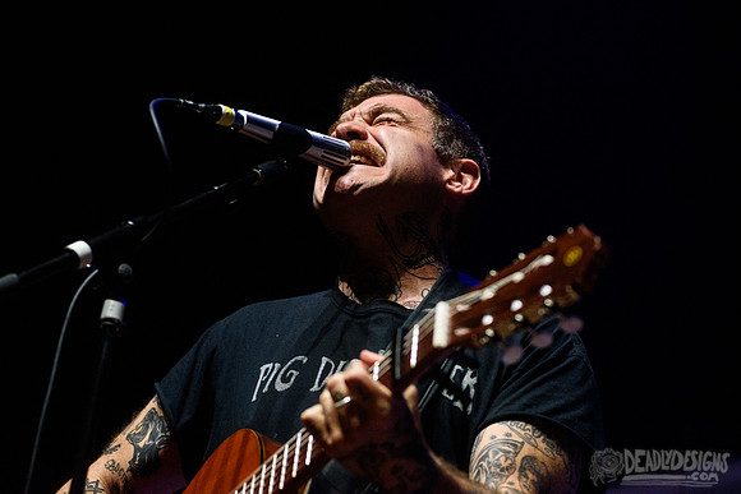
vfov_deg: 13.3
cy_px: 225
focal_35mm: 103
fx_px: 2126
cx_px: 403
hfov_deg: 19.8
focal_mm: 95
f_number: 4
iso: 6400
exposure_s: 1/125
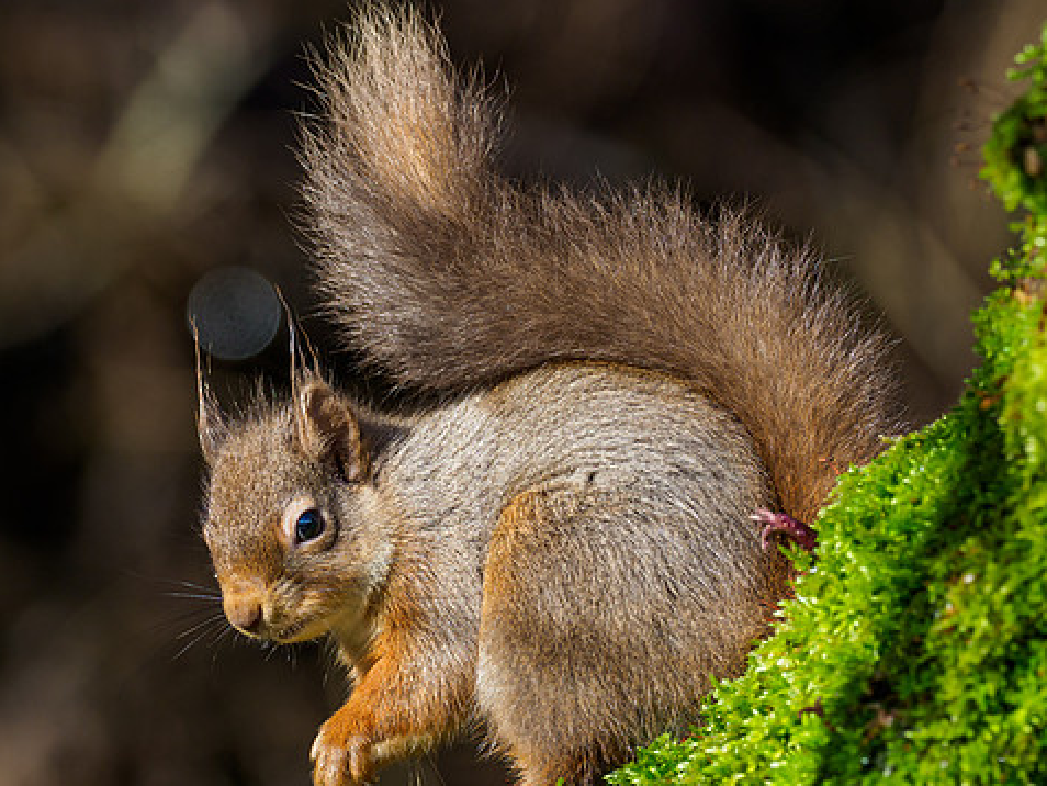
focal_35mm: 731
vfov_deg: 2.0
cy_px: 405
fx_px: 22115
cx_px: 474
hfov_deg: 2.7
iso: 200
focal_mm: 300
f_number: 4.5
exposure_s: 1/500
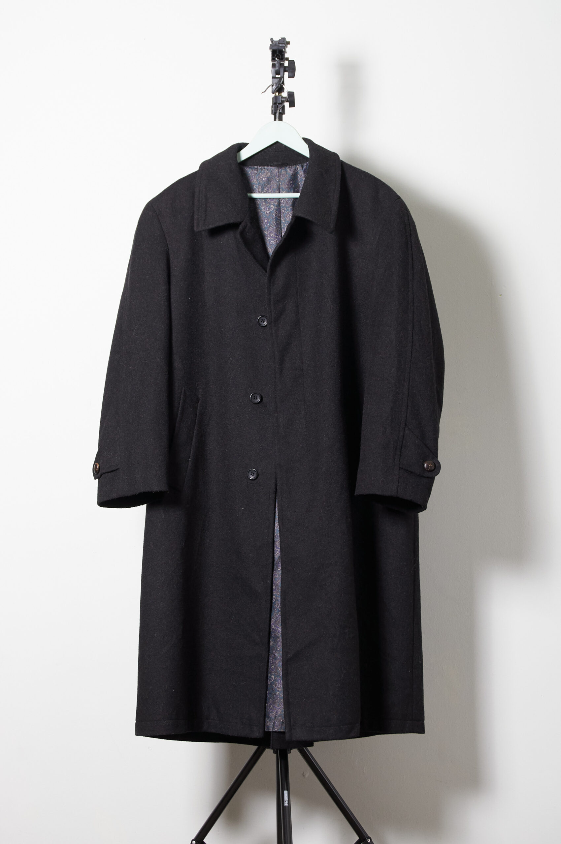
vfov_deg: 24.6
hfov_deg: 16.5
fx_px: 1934
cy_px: 422
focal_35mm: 82
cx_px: 280
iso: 200
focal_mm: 55
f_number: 9
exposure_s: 1/100
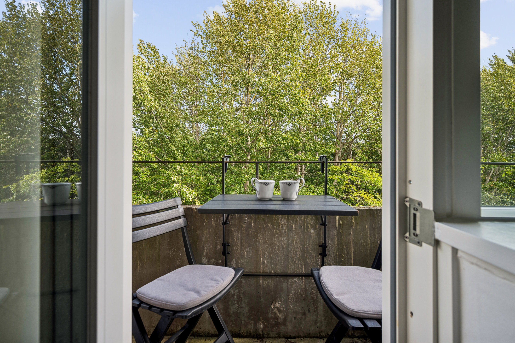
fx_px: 229
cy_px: 172
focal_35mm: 16
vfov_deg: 73.7
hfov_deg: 96.7
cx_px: 258
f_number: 6.3
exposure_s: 1/125
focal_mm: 16
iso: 110
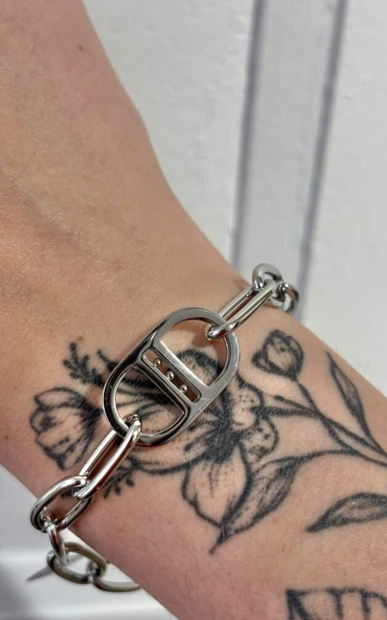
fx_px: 945
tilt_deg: -33.2
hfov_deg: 23.1
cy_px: 308
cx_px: 192
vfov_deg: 36.3
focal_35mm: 56
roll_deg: -4.1
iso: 32
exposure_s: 1/100
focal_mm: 5.96
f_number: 1.6
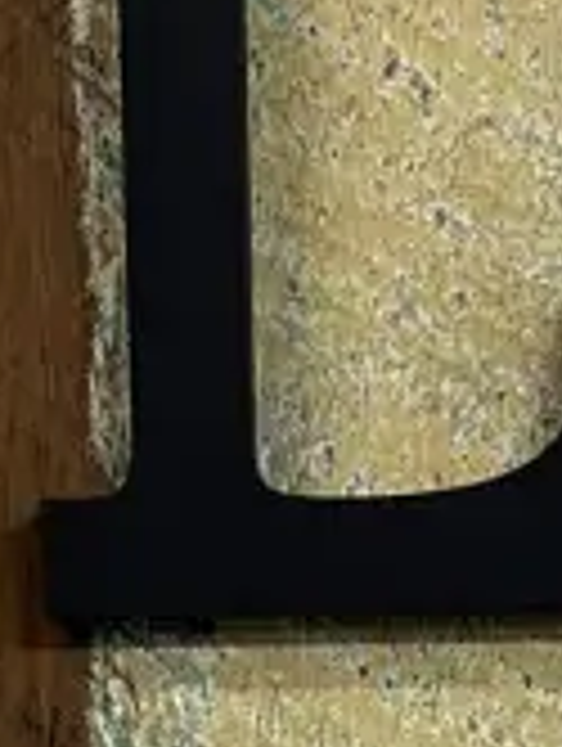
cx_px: 396
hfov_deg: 10.0
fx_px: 3196
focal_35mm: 148
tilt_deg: -17.5
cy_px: 1462
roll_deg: +2.0
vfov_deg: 12.0
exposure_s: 1/100
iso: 200
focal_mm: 6.86
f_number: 1.78
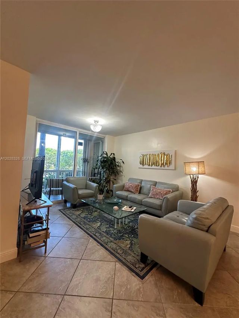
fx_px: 129
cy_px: 159
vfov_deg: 102.1
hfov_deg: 85.7
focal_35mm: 14
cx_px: 120
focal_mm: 2.22
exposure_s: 1/120
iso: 200
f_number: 2.2
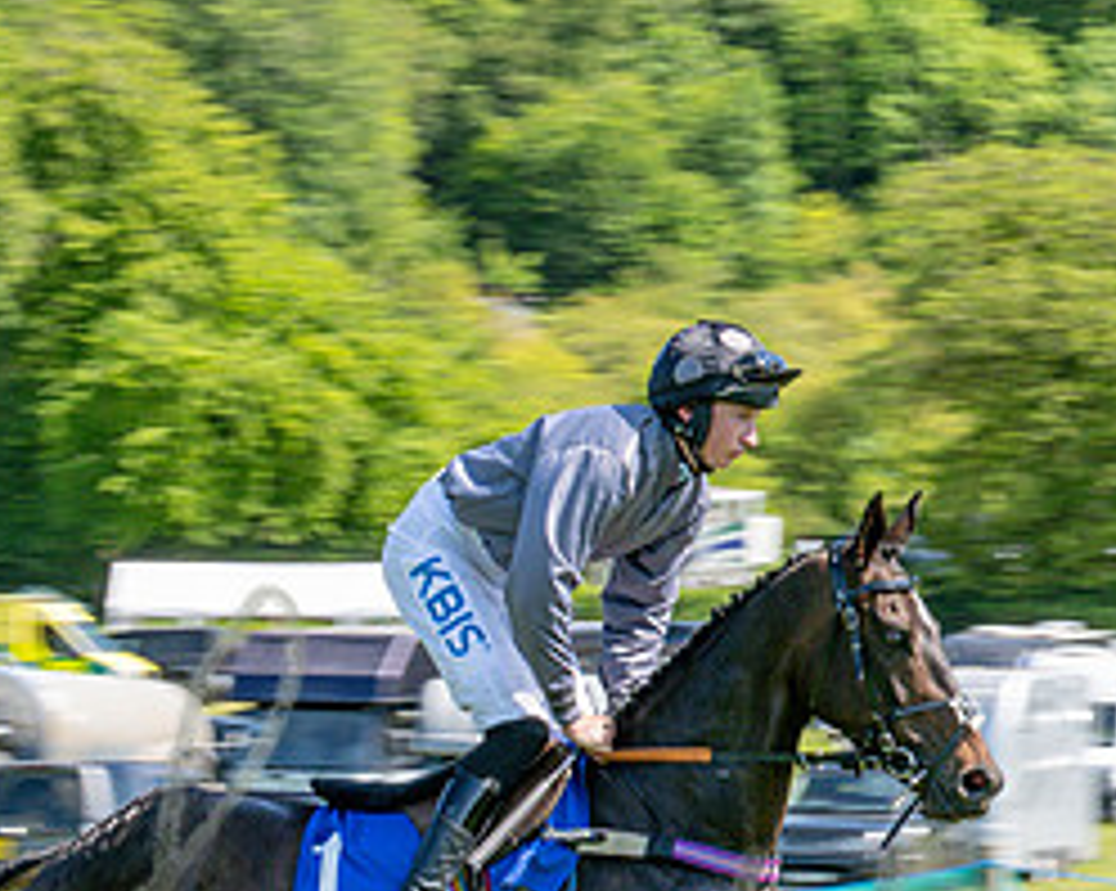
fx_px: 5908
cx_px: 366
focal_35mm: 179
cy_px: 900
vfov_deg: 8.6
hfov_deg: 10.8
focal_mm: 70
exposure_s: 1/160
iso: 200
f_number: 18
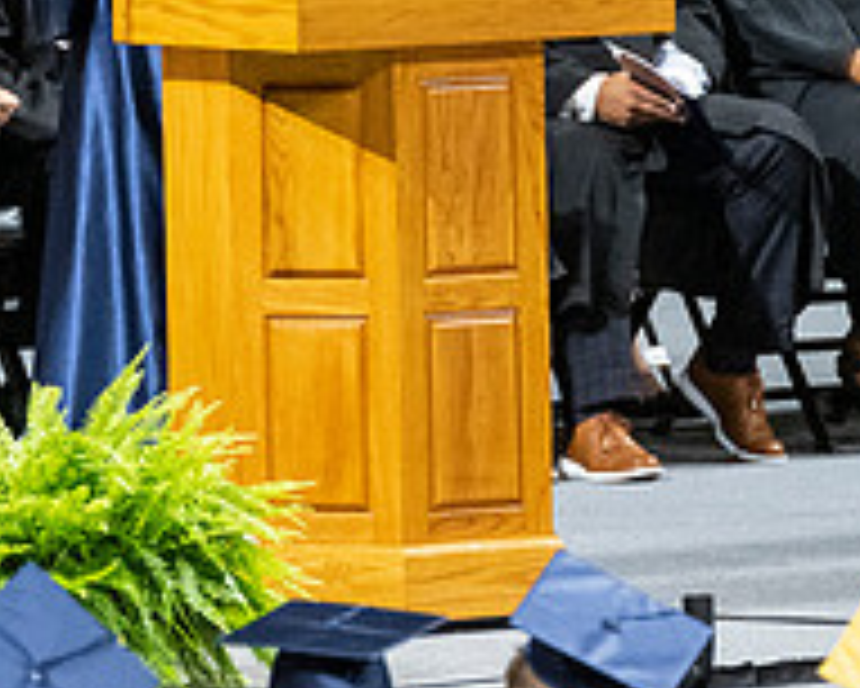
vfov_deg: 1.8
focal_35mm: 842
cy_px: -304
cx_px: 230
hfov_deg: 2.3
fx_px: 21442
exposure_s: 1/200
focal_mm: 200
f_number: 4.5
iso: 2000
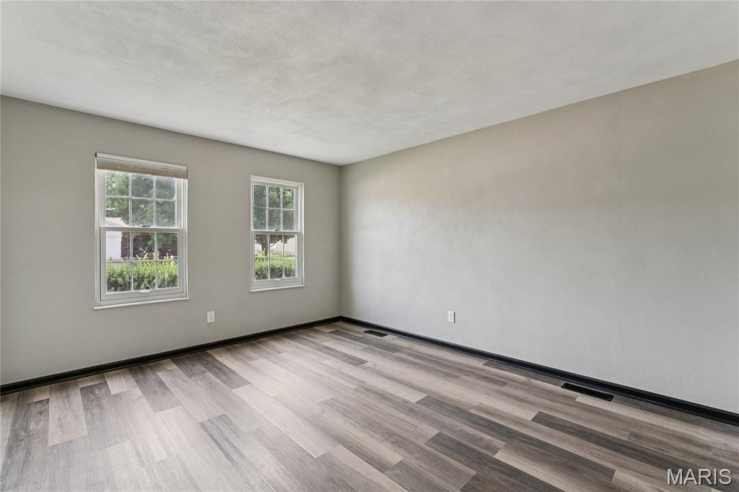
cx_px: 370
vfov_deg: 74.4
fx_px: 324
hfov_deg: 97.5
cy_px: 246
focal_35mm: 16
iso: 320
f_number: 13
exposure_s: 1/6
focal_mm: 15.8
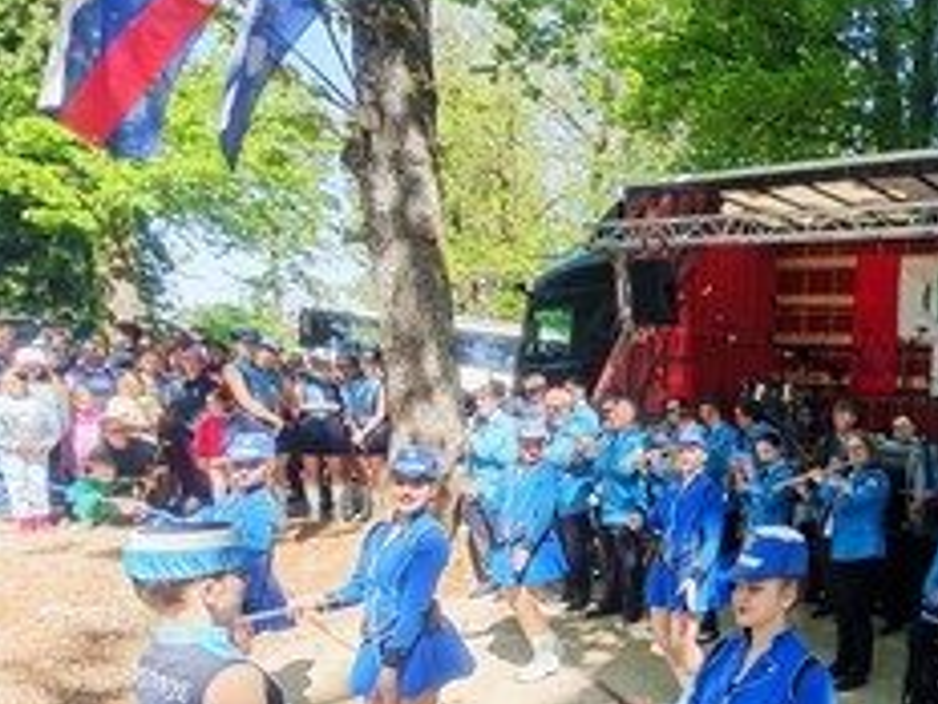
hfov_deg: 49.5
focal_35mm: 31
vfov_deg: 44.5
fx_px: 840
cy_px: 494
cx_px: 902
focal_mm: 1.96
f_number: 2.2
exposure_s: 1/200
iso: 50
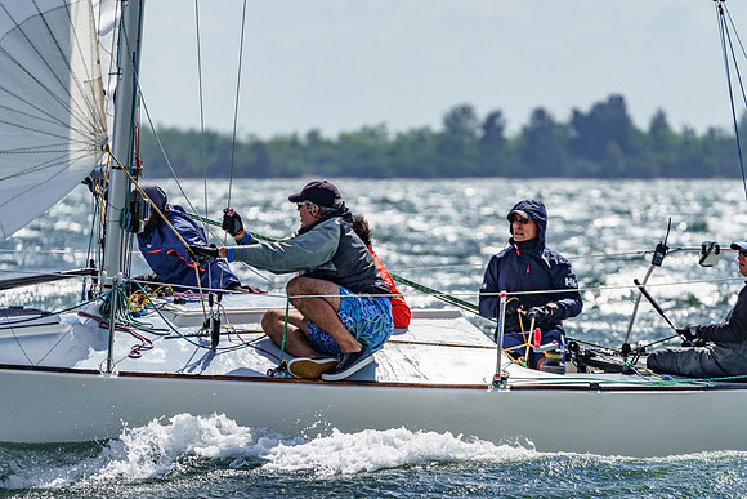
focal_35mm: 361
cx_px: 374
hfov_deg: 5.7
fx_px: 7487
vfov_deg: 3.8
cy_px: 250
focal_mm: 339
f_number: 8
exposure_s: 1/1000
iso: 200
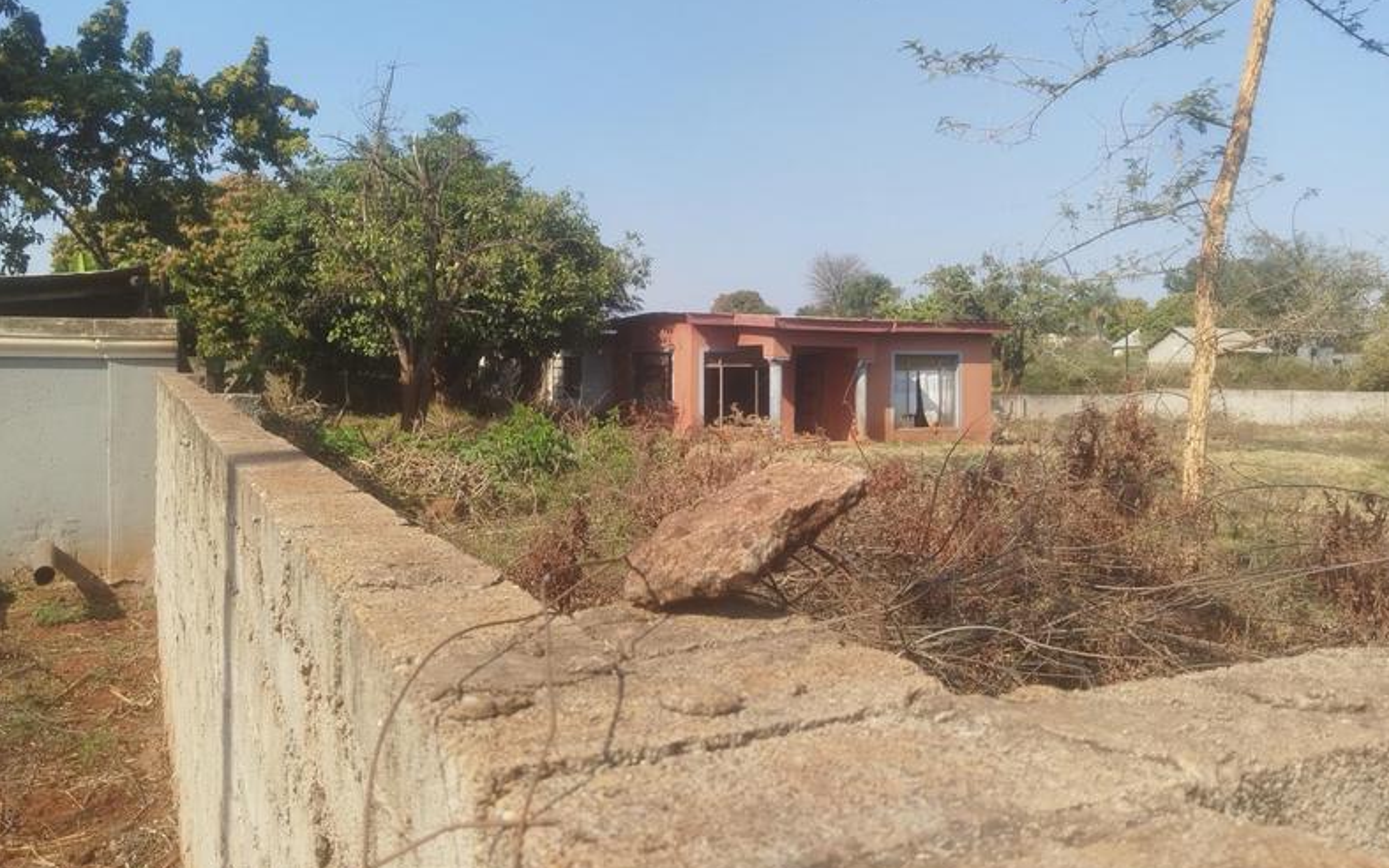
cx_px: 702
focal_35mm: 28
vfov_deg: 44.4
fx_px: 1060
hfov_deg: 66.5
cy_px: 378
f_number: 1.9
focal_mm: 4.95
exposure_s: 1/696
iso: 100
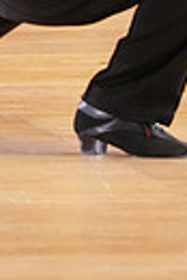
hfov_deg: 1.6
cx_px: -25
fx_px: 6908
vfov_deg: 2.3
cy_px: -235
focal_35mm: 889
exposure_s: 1/400
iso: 4000
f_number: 4
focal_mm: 200
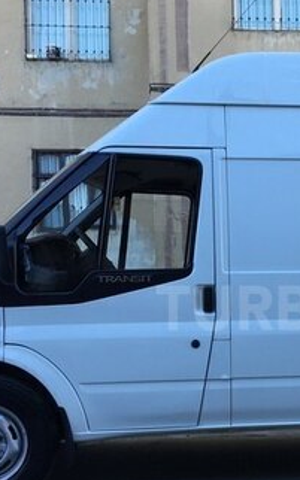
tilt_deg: -1.9
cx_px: 309
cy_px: 308
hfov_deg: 19.9
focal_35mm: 63
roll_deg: +0.5
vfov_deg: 32.3
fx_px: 825
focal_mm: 4.15
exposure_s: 1/141
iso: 25
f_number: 2.2
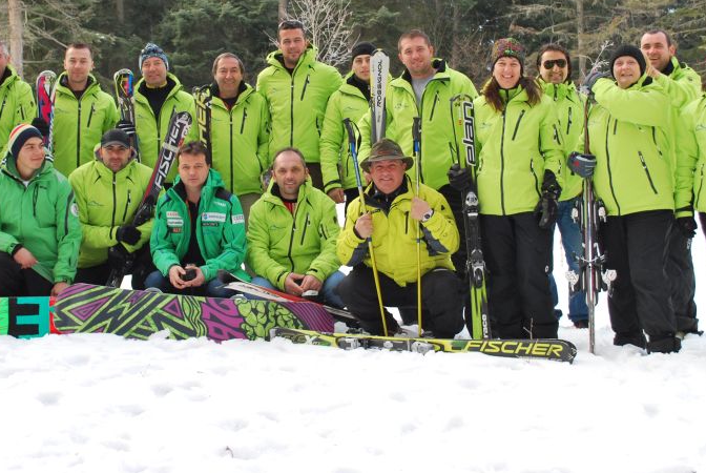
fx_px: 1257
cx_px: 293
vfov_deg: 21.1
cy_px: 125
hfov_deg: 31.3
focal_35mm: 64
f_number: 5.6
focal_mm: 28
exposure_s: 1/125
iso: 200
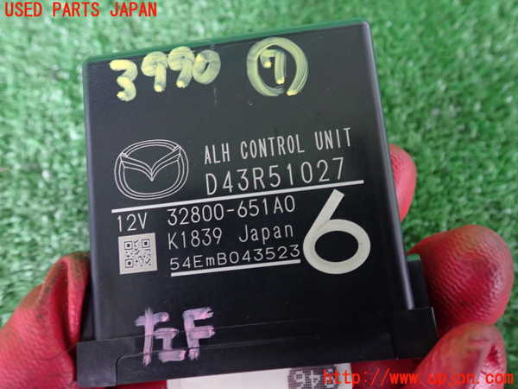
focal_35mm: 30
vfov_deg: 46.8
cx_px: 259
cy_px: 194
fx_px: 449
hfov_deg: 60.0
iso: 800
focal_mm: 5.4
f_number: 2.3
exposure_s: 1/30
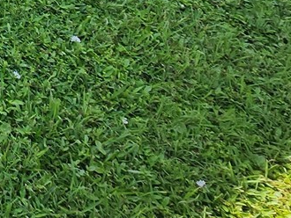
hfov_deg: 17.2
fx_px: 530
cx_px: -344
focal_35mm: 63
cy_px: -231
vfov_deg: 16.7
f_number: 2.2
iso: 50
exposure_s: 1/866
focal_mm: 2.2
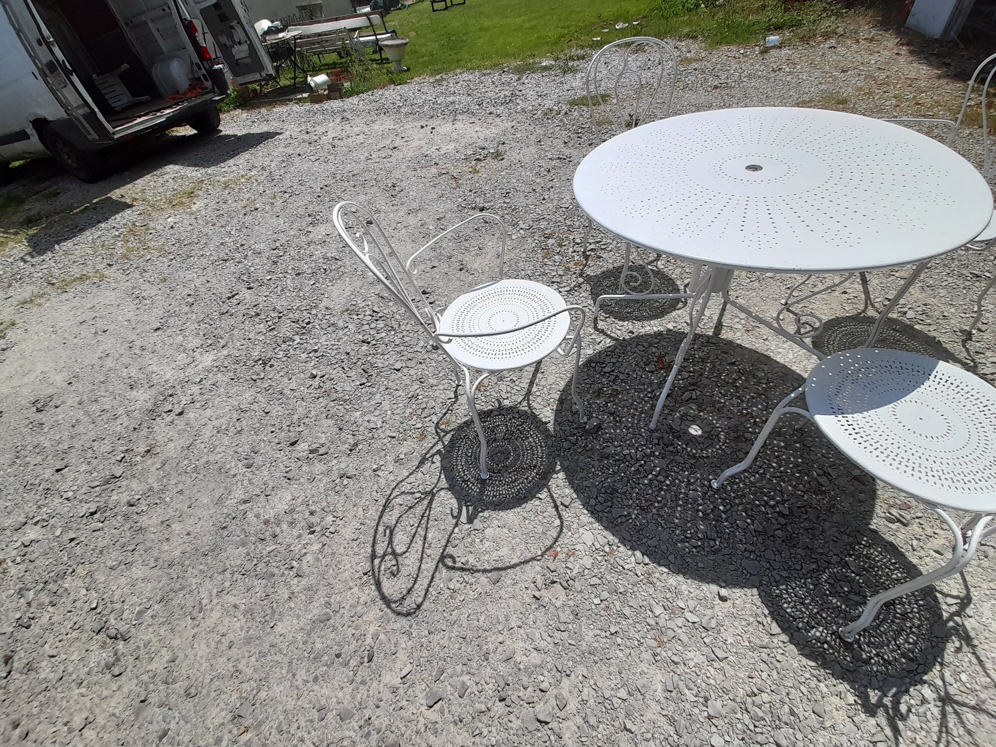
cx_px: 498
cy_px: 374
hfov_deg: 106.2
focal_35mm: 13
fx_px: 374
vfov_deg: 89.9
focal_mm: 1.42
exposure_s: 1/2959
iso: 40
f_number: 2.2
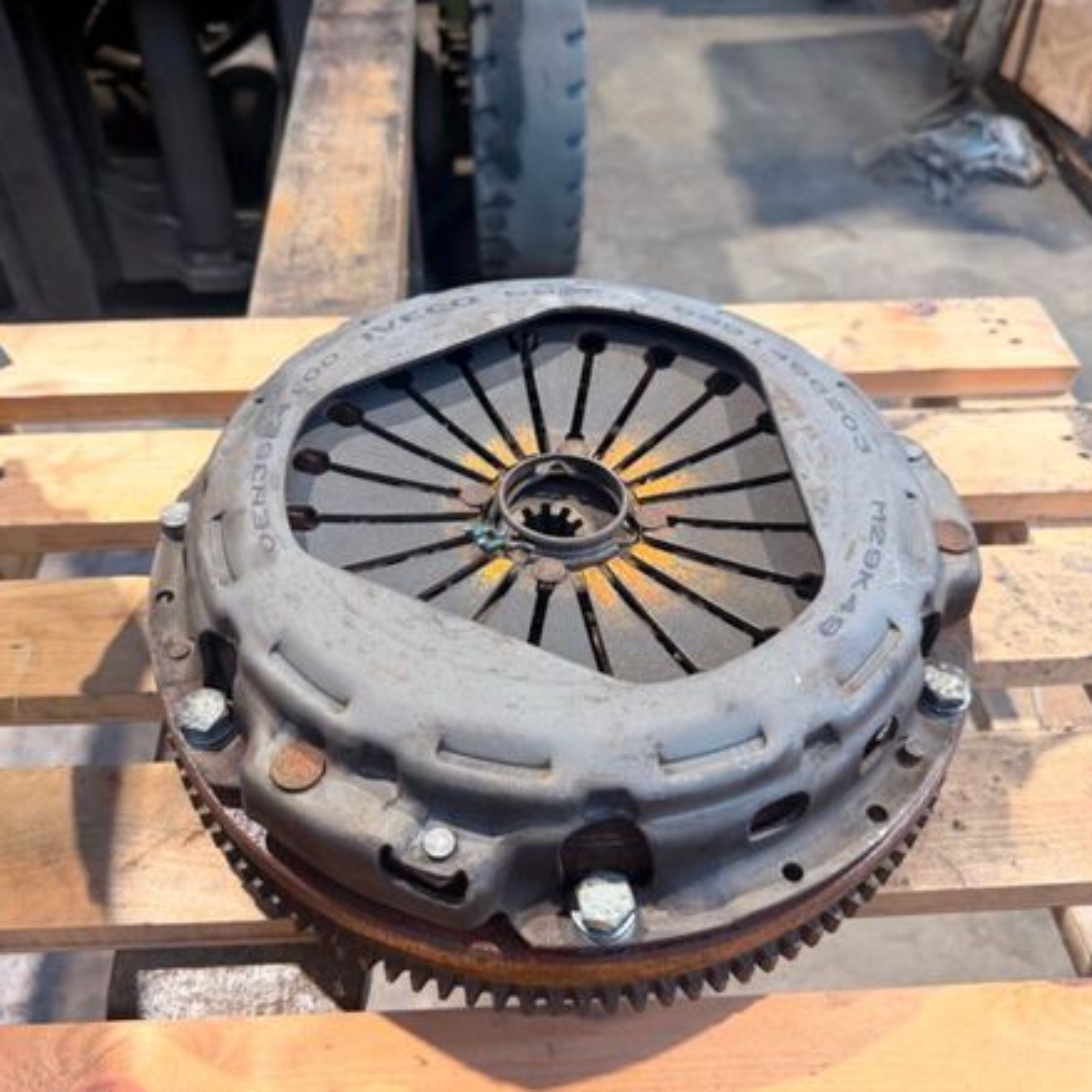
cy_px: 535
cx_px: 515
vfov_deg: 55.6
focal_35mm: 29
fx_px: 1035
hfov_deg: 55.6
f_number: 1.78
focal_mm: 6.76
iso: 200
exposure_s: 1/62
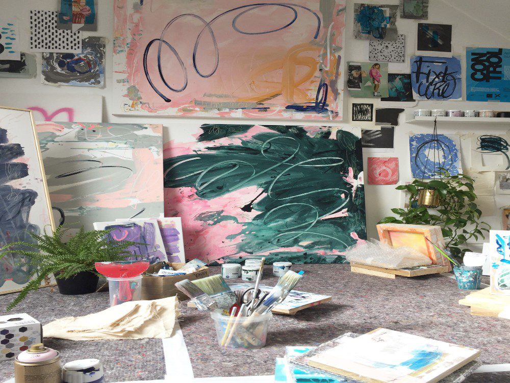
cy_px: 192
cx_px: 255
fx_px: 427
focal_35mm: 29
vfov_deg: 48.2
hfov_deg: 61.7
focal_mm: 4.15
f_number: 2.2
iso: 32
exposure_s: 1/100
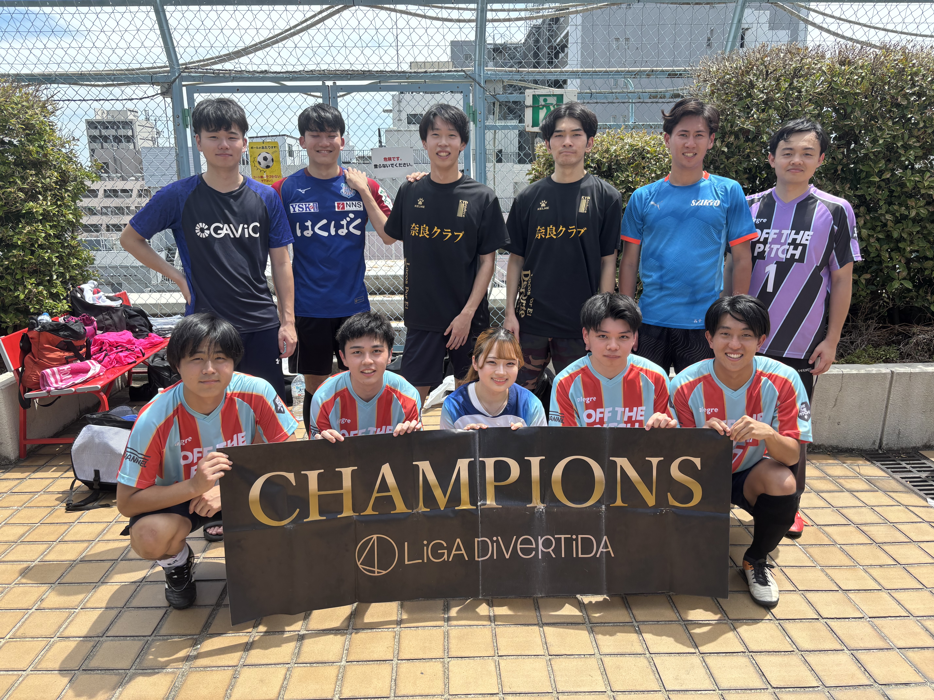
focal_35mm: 26
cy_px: 350
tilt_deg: -14.2
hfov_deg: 67.3
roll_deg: +0.6
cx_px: 467
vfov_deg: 53.1
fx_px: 702
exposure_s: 1/1103
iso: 50
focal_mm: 5.96
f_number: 1.6
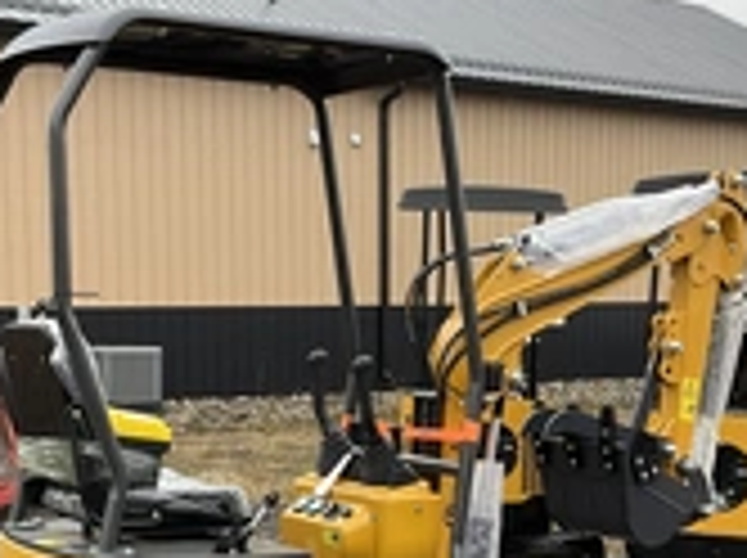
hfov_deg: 27.8
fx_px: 1508
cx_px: 351
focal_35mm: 70
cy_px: 477
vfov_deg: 20.6
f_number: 1.8
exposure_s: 1/265
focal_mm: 3
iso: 25
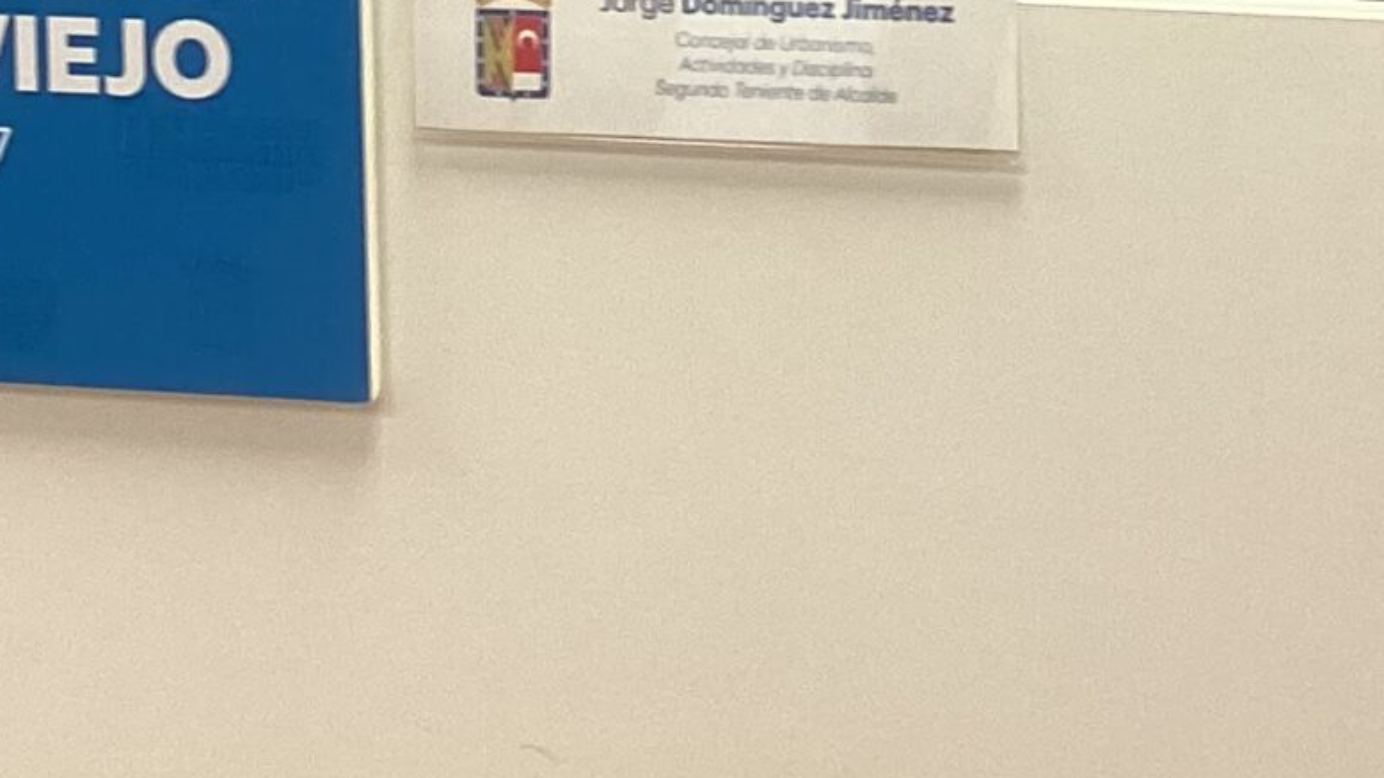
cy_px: -879
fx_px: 4073
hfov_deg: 19.3
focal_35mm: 111
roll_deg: +1.3
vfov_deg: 10.0
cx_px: 688
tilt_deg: -3.6
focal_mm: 3.3
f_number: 2.4
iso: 64
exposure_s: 1/50
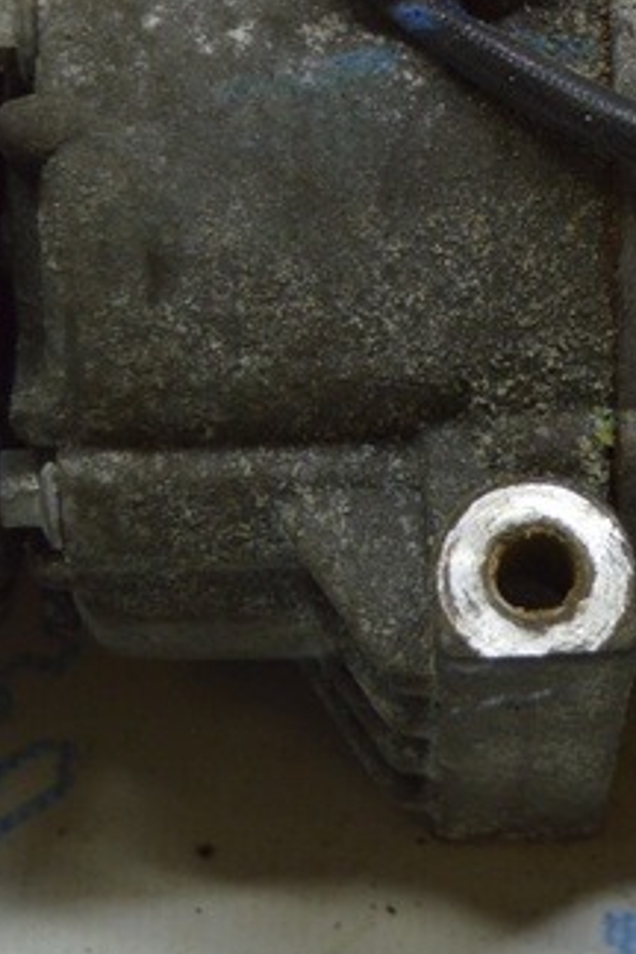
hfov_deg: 9.9
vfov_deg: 14.8
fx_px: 3646
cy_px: 134
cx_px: 545
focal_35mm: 138
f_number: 4.2
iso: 400
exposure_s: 1/100
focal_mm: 29
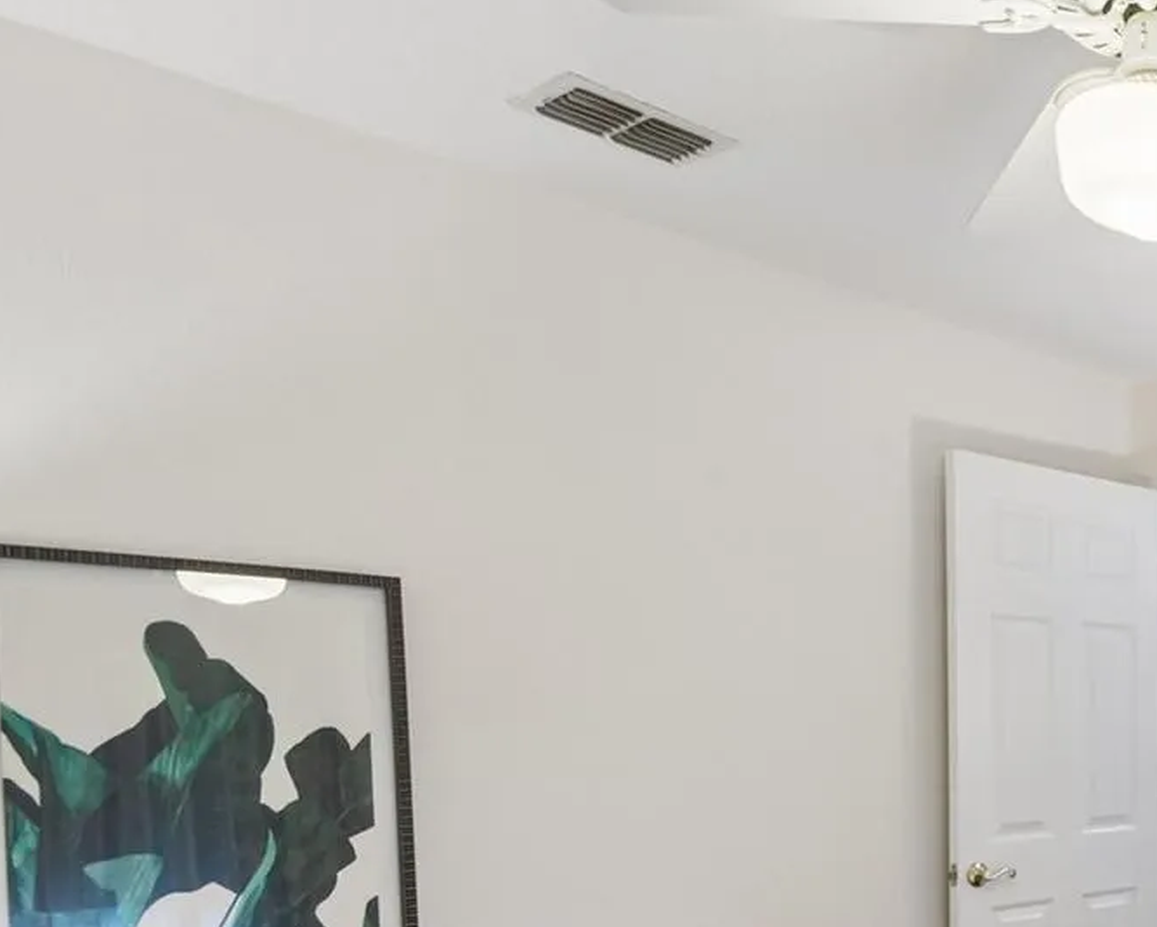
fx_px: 1233
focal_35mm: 36
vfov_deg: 39.7
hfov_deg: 38.7
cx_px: 1350
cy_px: 731
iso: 400
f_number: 8
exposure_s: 1/13
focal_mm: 16
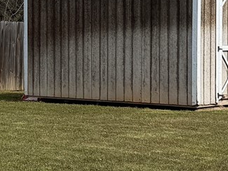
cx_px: -144
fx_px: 928
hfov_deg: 13.0
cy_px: 70
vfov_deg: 10.5
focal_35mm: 141
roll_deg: +0.4
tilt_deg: -4.2
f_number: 1.78
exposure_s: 1/5319
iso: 80
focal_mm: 6.76
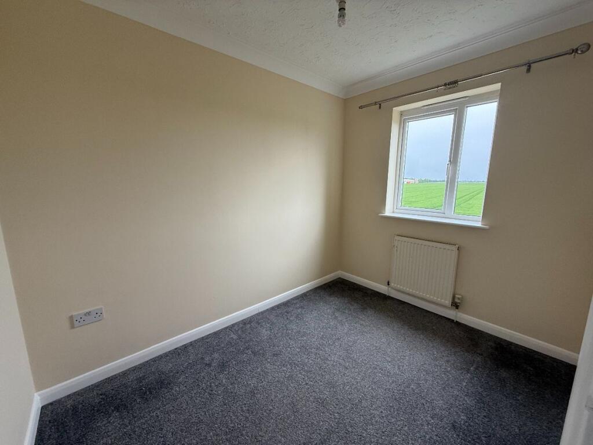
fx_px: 240
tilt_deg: -8.3
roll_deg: +1.0
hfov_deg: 102.1
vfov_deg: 85.7
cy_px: 222
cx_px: 296
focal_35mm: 14
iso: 64
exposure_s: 1/112
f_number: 2.2
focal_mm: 2.22
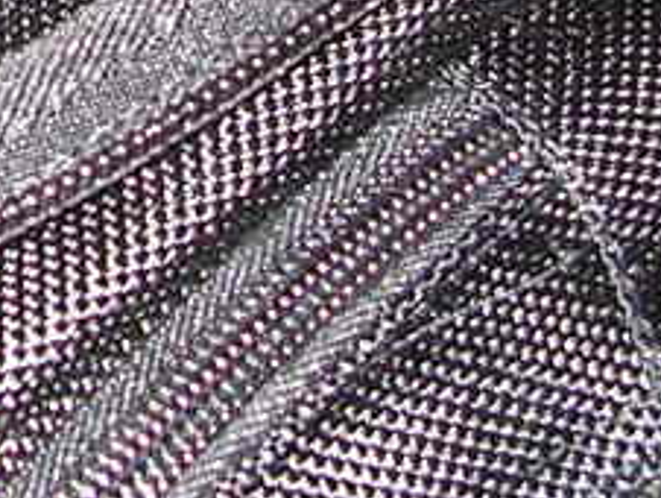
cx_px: -603
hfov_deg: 10.6
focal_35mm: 172
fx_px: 3288
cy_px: -598
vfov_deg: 8.1
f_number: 2.8
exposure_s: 1/60.1
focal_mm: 5.8
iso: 100
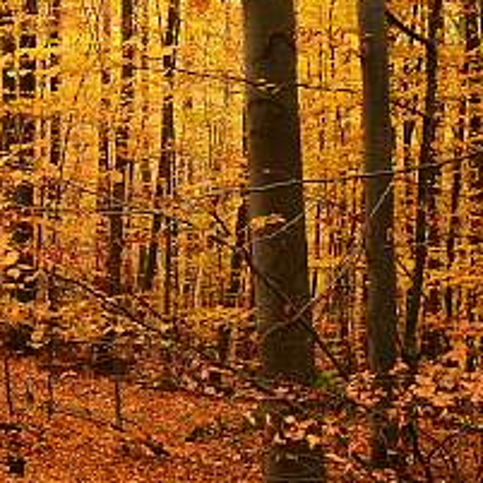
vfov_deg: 19.0
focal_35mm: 91
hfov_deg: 17.3
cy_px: 123
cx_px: -231
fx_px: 1437
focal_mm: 18
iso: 1000
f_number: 11
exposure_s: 1/40
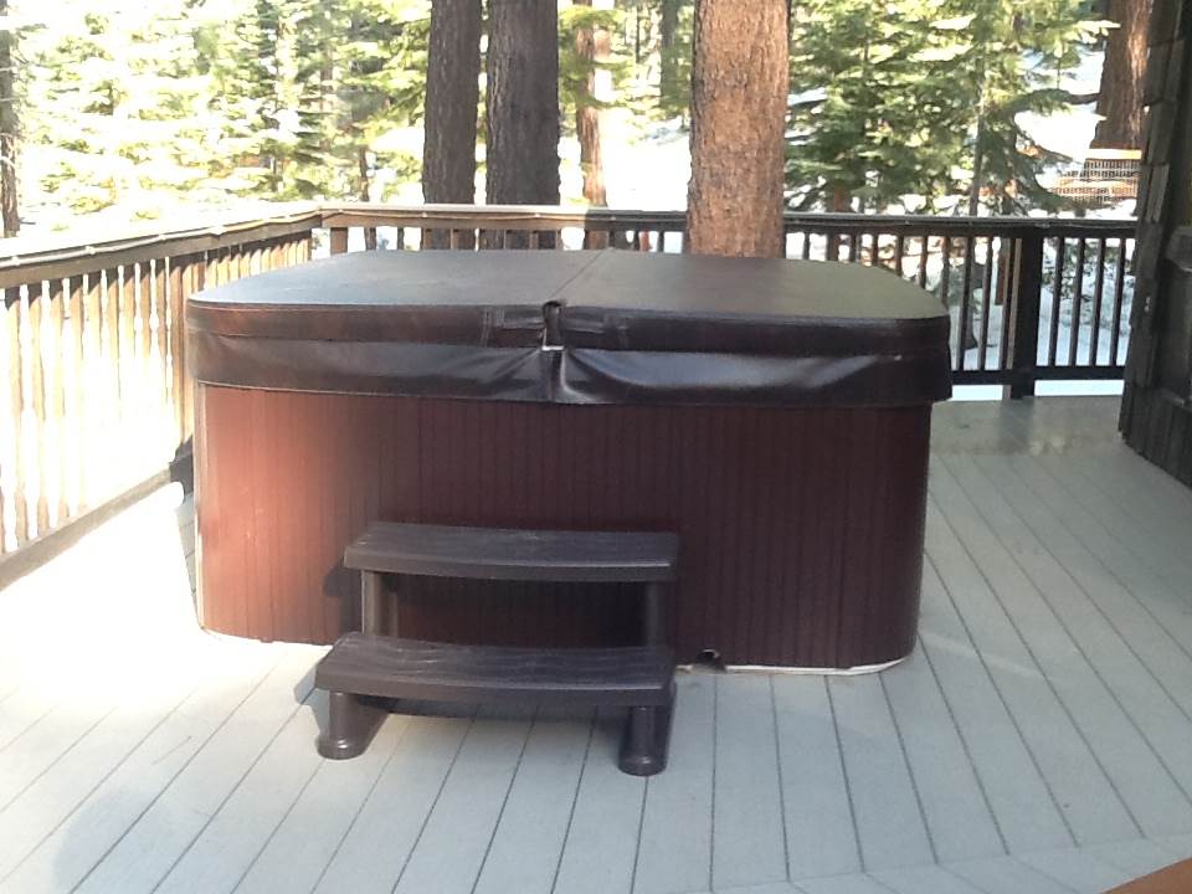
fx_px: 1515
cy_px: 447
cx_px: 596
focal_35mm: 44
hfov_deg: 42.9
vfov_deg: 32.9
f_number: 2.4
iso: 50
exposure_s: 1/60
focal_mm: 2.03
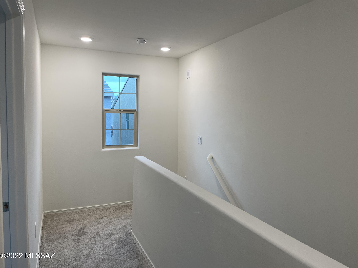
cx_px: 179
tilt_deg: -2.7
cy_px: 134
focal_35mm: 26
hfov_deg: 67.3
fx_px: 269
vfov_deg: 53.1
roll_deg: -1.2
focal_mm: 4.2
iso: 100
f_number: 1.6
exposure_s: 1/120
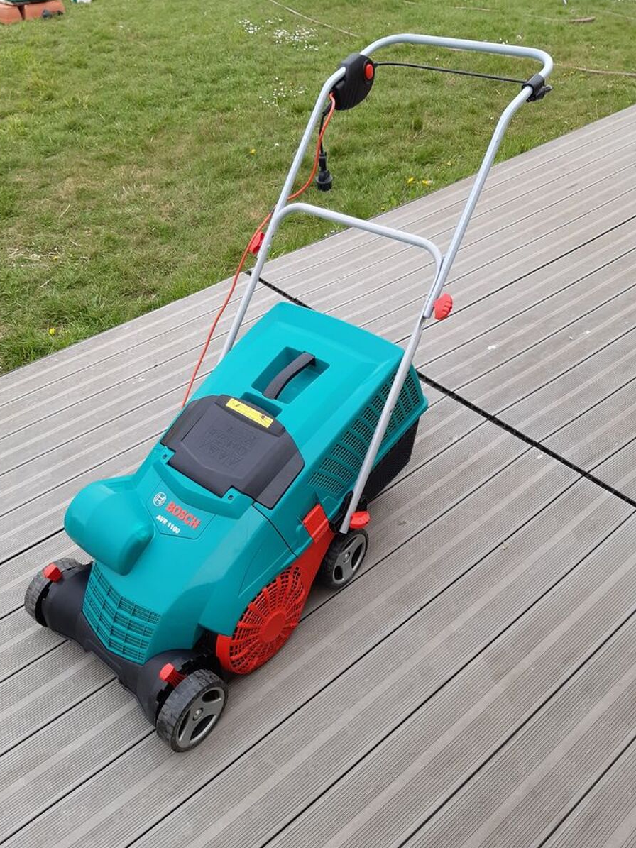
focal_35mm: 29
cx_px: 310
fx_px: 711
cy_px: 381
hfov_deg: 48.2
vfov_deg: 61.5
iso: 40
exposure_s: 1/415
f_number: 1.7
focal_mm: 3.92
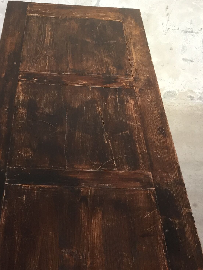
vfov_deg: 29.4
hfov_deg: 22.9
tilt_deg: -43.8
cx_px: 87
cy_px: 223
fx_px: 500
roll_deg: -4.8
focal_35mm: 64
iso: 50
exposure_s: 1/33
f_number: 2.2
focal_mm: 4.15
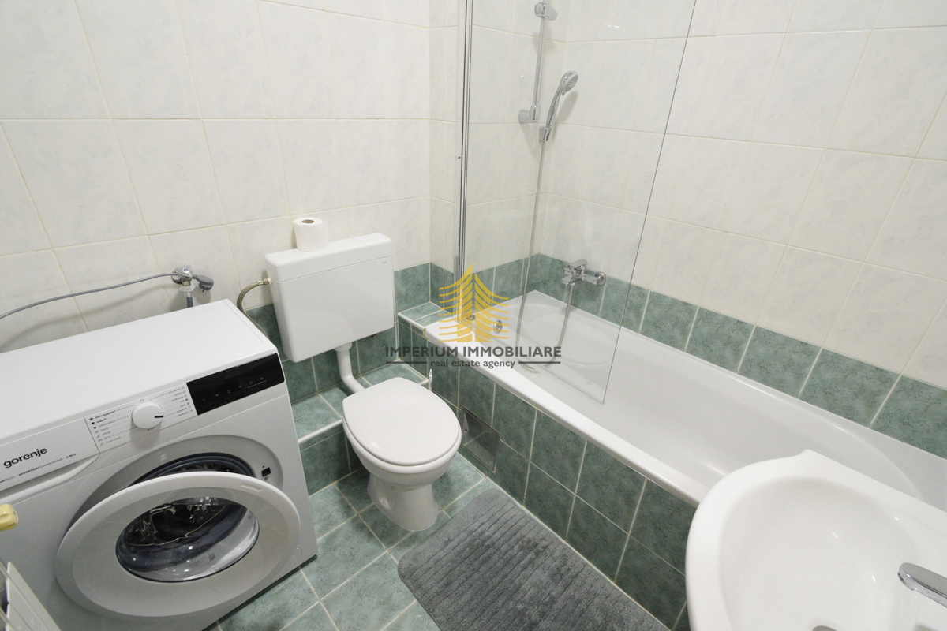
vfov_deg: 77.3
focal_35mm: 15
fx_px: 395
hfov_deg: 100.4
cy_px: 316
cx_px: 474
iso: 2500
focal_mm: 10
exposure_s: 1/30
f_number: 10
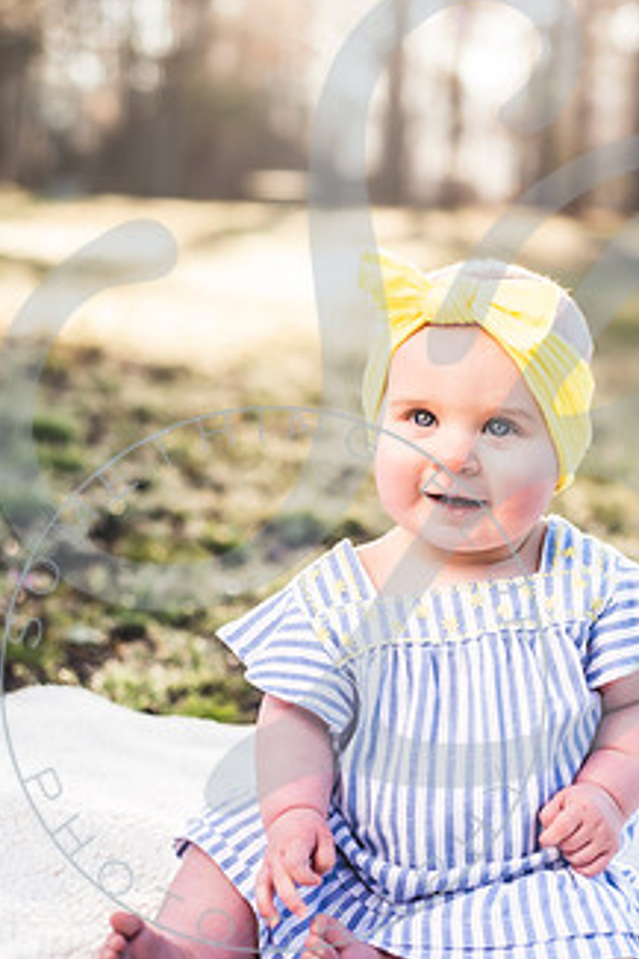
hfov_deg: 19.7
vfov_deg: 29.3
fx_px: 1839
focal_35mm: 69
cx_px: 406
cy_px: 456
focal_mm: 50
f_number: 2.8
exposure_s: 1/320
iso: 100
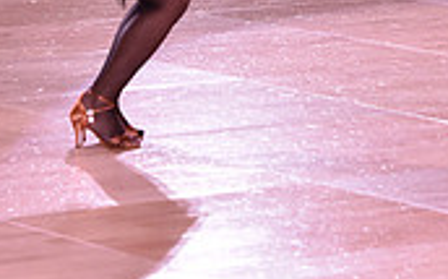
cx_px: 441
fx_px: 3573
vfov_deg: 4.4
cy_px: -185
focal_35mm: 293
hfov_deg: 7.1
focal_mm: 85
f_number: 5
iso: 1600
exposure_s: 1/160
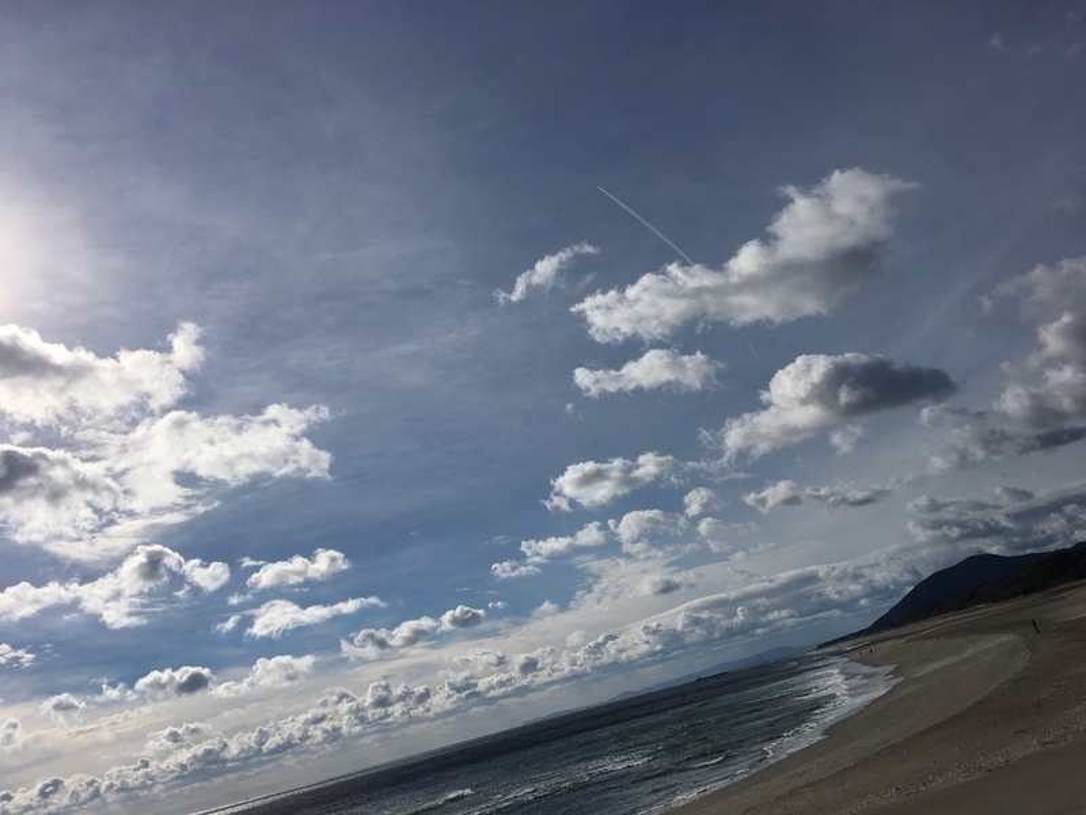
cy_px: 408
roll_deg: +13.7
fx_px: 910
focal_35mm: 29
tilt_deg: +17.9
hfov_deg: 61.7
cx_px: 543
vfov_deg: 48.2
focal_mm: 4.15
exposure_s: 1/9615
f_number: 2.2
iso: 25
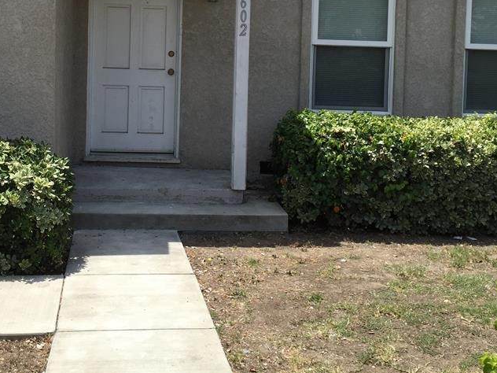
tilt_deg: -1.0
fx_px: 675
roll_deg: -1.9
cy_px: 82
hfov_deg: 40.2
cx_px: 186
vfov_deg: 30.2
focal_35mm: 47
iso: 32
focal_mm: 4.15
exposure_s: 1/1721
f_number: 2.2
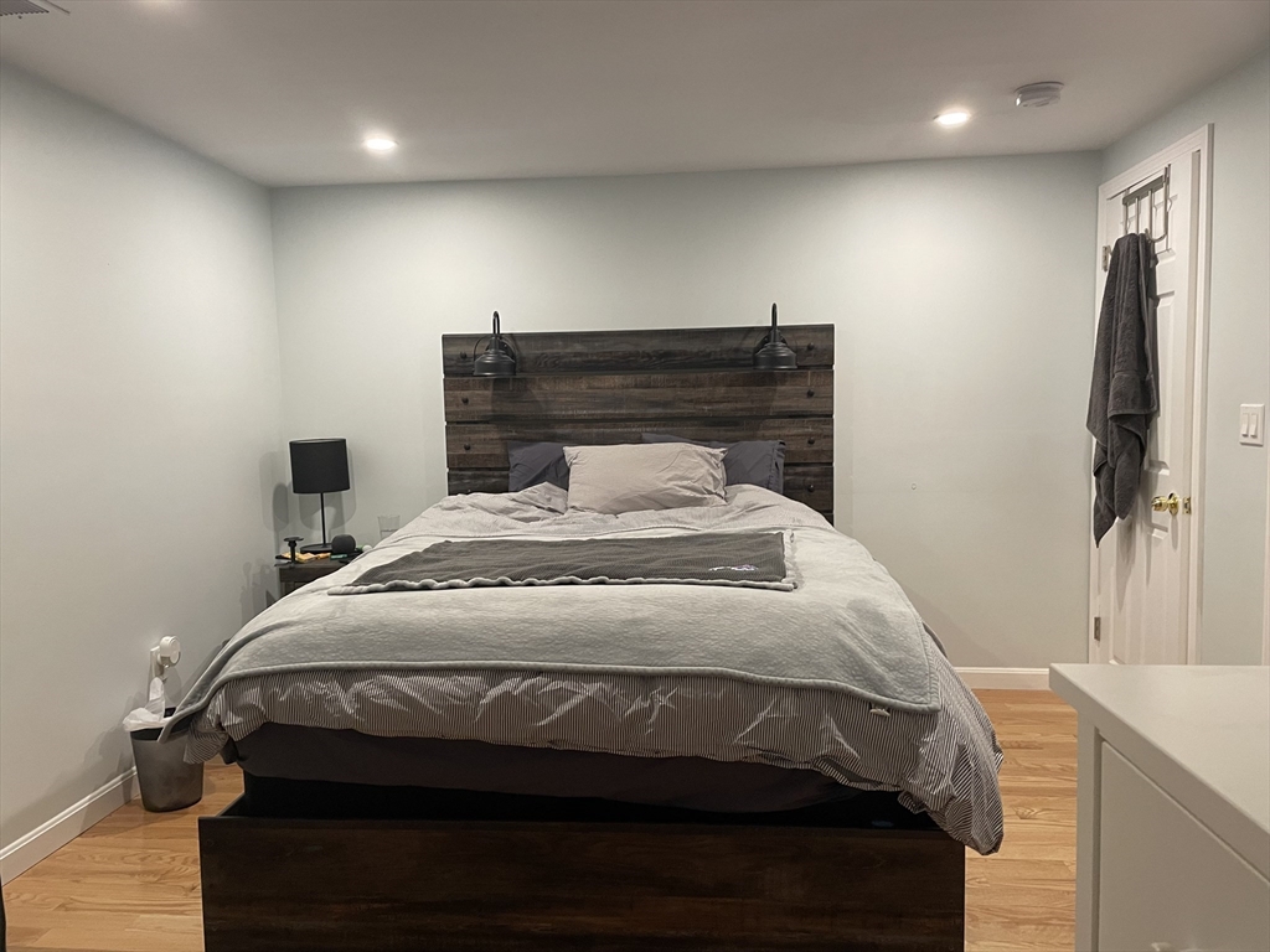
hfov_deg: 67.3
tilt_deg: -5.4
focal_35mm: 26
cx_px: 635
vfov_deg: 53.1
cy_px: 476
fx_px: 954
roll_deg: +0.5
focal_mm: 4.2
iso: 125
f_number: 1.6
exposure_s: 1/60
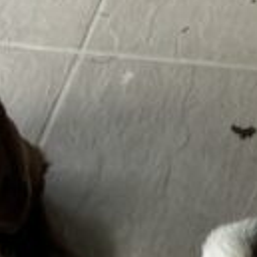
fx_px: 1537
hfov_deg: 9.4
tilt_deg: -50.2
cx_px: 317
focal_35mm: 183
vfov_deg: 9.6
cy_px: 149
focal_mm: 5.7
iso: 40
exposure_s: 1/249
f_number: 1.5
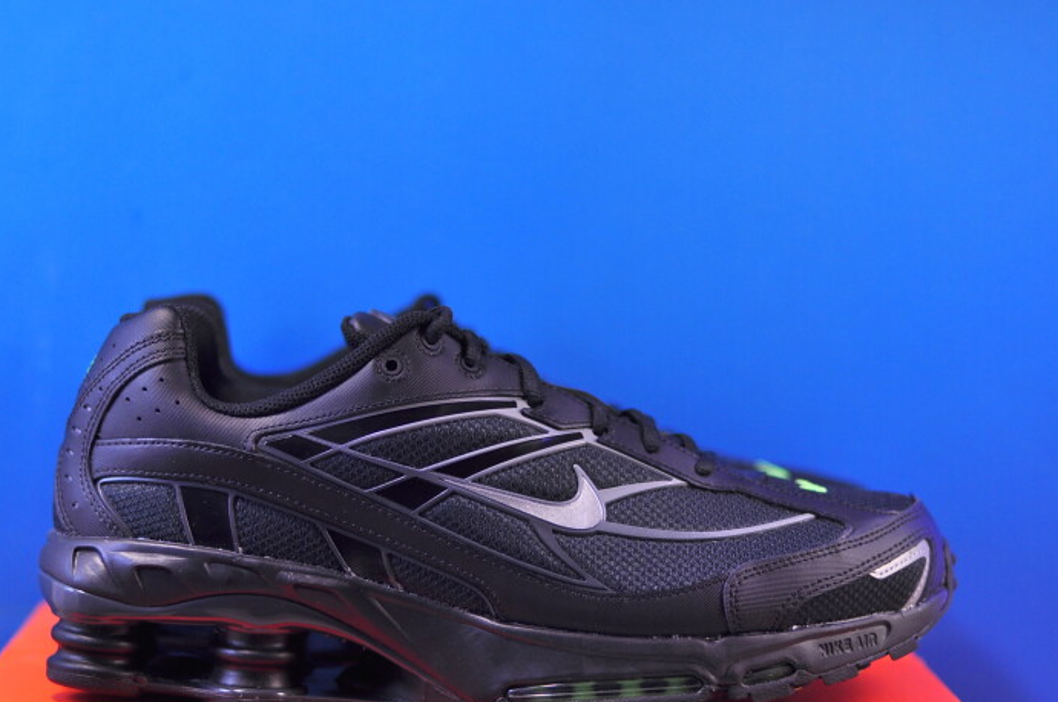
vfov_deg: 15.7
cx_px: 483
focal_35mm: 87
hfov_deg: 23.4
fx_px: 2553
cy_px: 404
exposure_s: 1/320
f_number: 2
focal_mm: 50
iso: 250
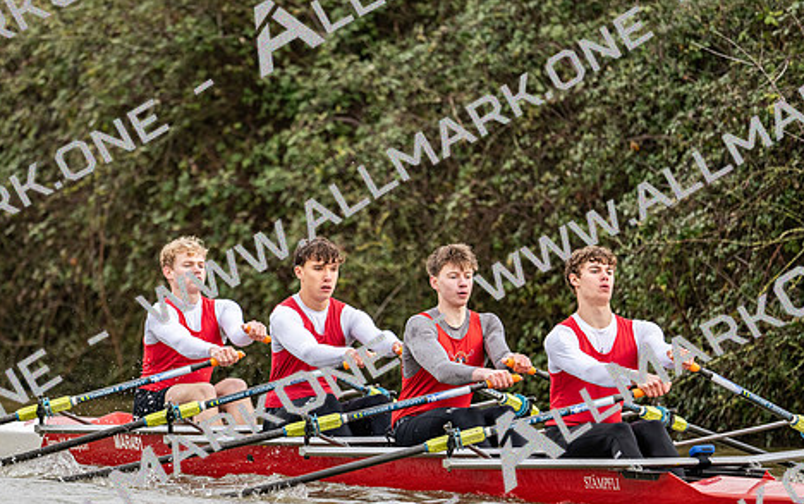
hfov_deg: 4.2
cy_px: 329
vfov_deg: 2.6
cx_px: 349
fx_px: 11071
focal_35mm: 505
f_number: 4.5
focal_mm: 400
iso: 800
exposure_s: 1/1600
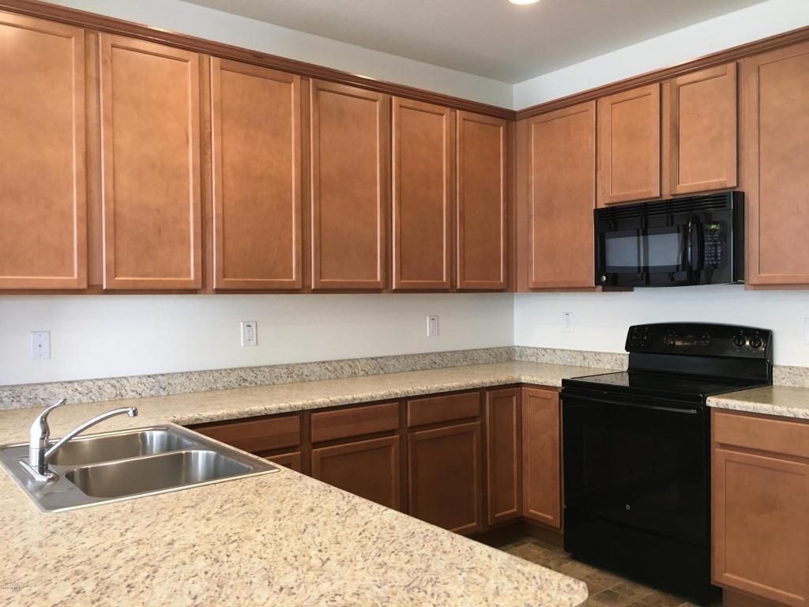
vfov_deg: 48.2
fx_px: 678
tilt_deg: +0.2
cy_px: 304
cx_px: 404
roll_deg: -0.2
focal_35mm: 29
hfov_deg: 61.7
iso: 100
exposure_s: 1/30
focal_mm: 4.15
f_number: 2.2
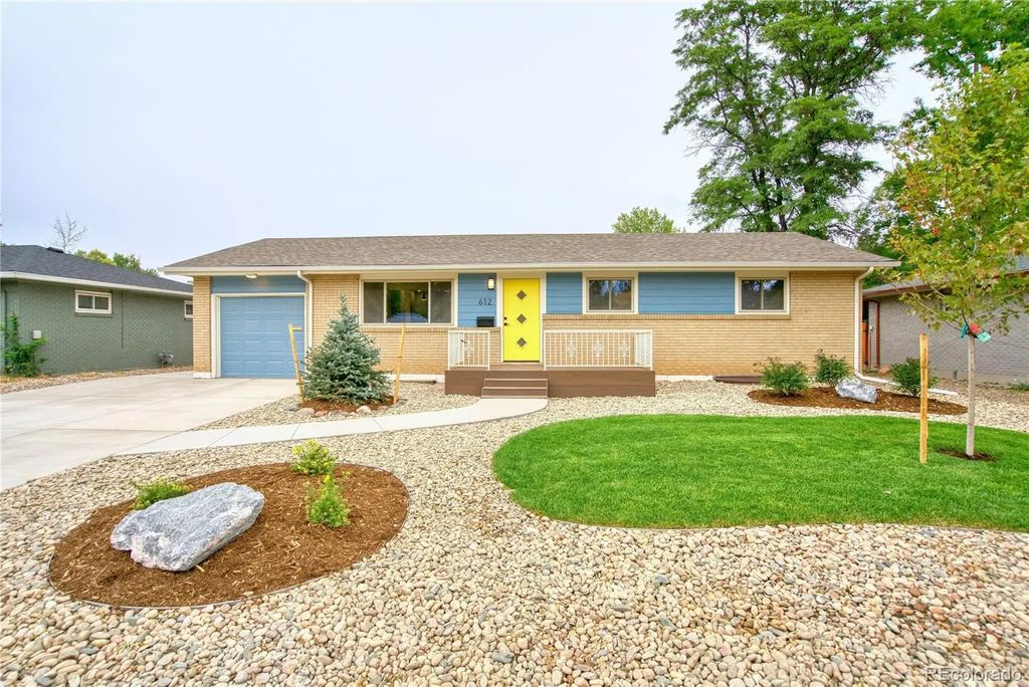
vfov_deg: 70.5
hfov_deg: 93.2
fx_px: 486
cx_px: 514
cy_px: 344
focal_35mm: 17
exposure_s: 1/500
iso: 500
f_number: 5
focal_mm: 17
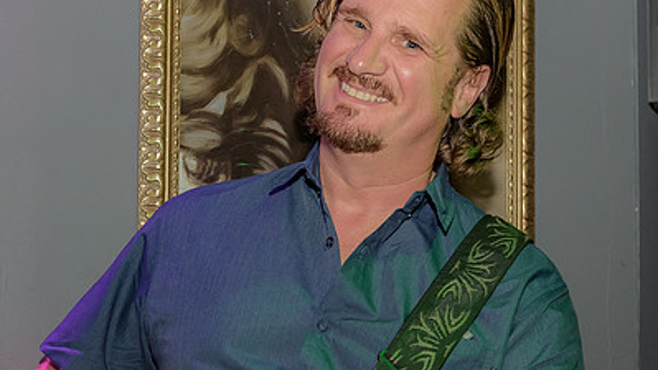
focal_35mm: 91
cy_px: 328
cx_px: 326
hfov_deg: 23.4
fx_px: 1587
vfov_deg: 13.2
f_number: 4.5
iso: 1250
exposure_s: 1/160
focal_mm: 38
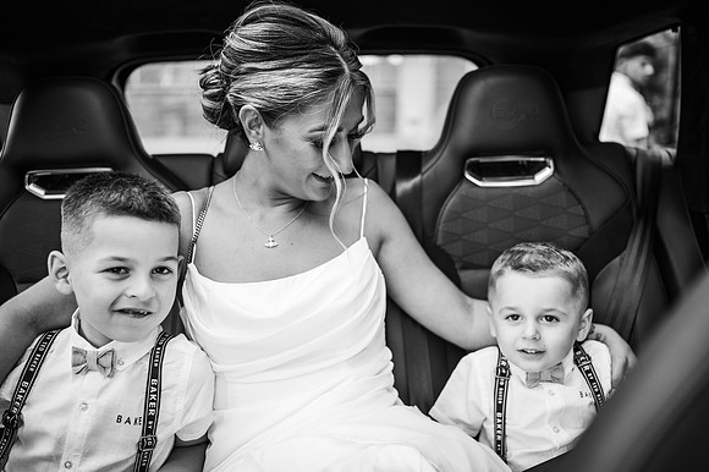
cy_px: 236
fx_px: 689
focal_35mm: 35
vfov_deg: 37.8
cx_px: 354
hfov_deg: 54.5
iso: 450
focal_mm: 35
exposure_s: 1/200
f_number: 1.8
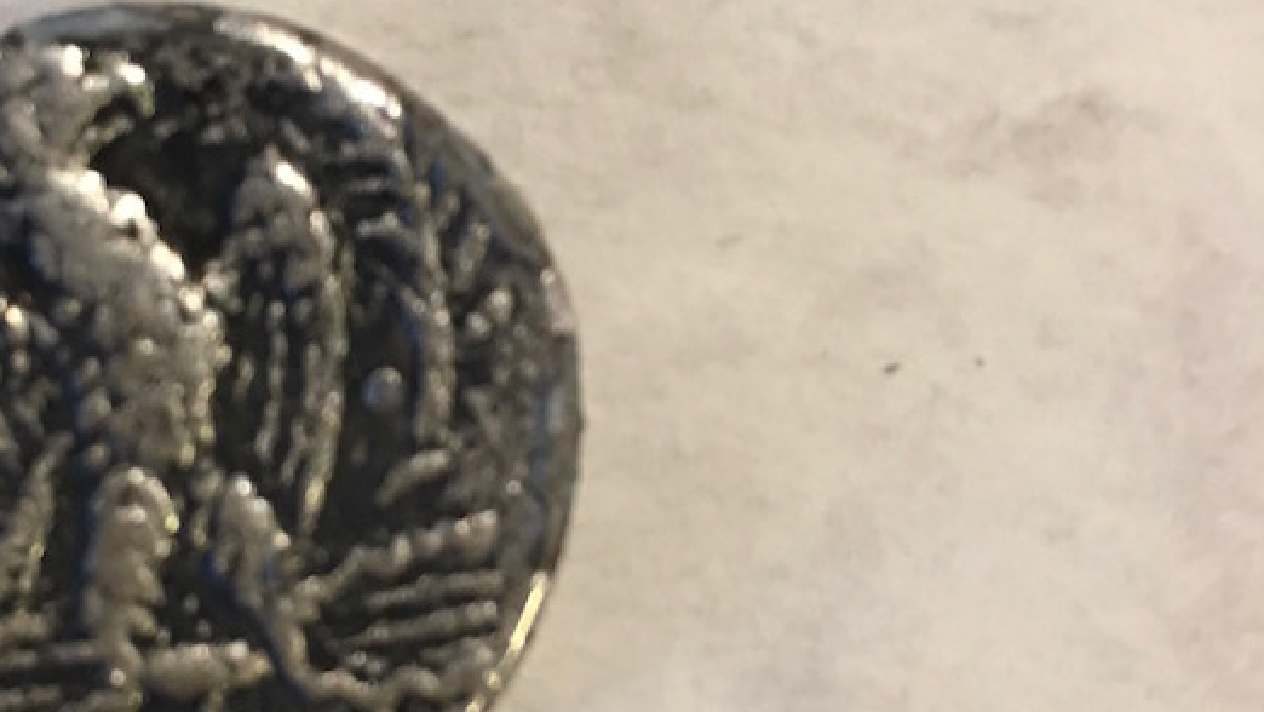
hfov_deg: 33.3
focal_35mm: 62
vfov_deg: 19.4
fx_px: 2079
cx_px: 341
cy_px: 332
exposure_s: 1/15
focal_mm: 4.15
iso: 64
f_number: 2.2
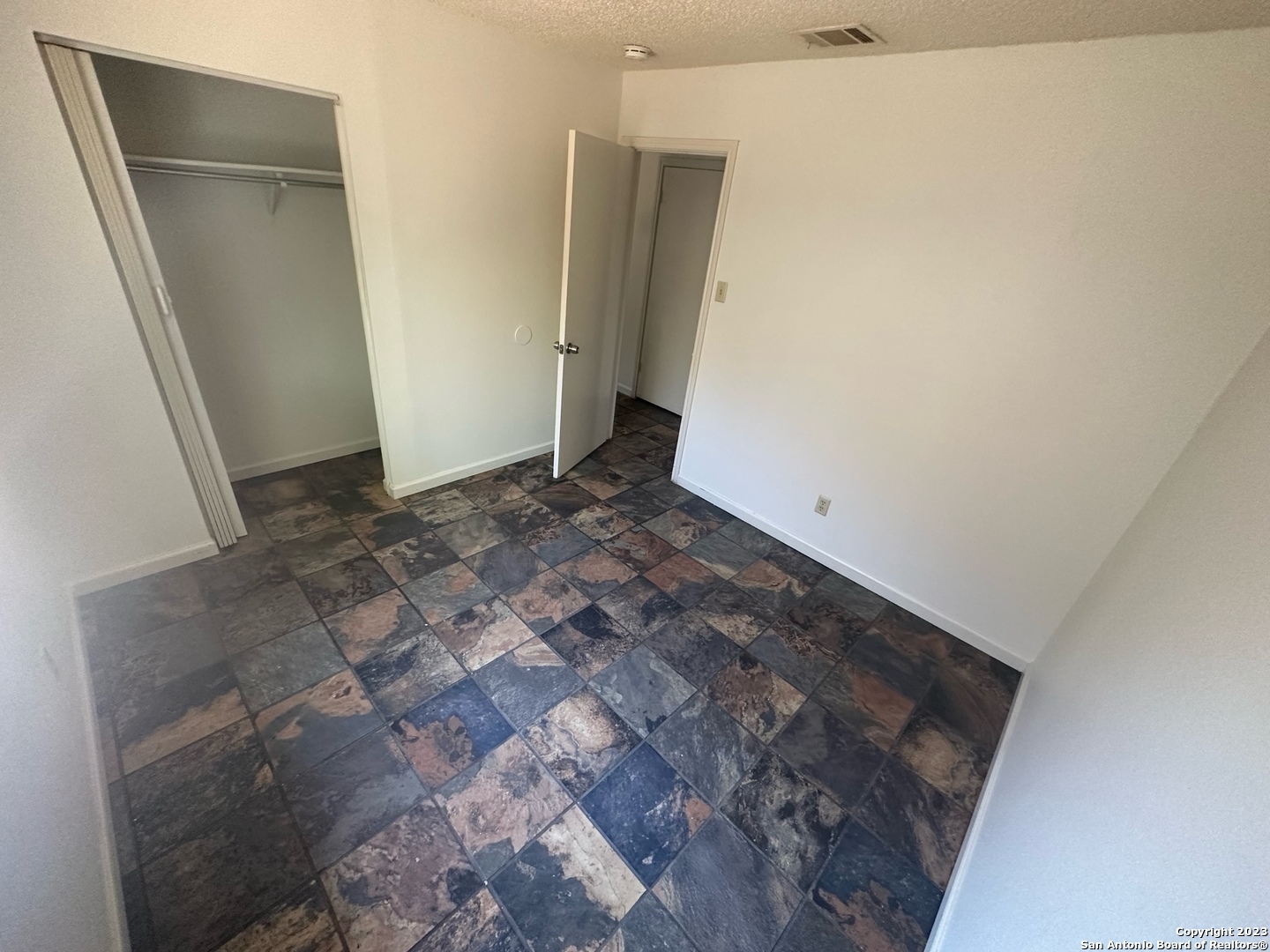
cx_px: 635
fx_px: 514
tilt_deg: -28.7
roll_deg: -7.6
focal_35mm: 14
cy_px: 476
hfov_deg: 102.1
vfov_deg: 85.7
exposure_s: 1/120
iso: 250
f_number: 2.2
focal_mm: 2.22
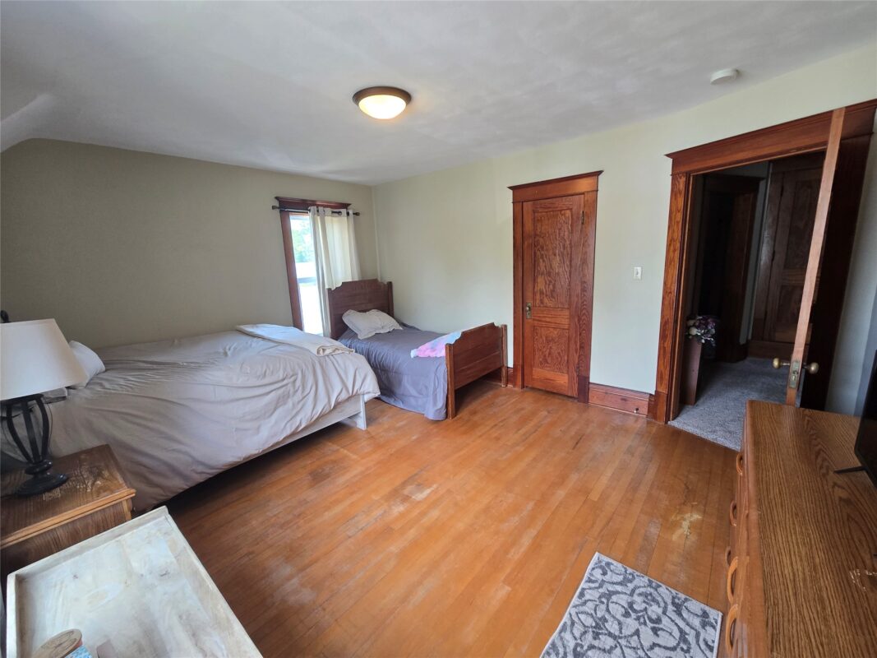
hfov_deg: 106.2
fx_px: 329
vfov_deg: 89.9
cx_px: 438
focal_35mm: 13
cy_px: 329
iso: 125
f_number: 2.2
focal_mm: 2.2
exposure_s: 1/60
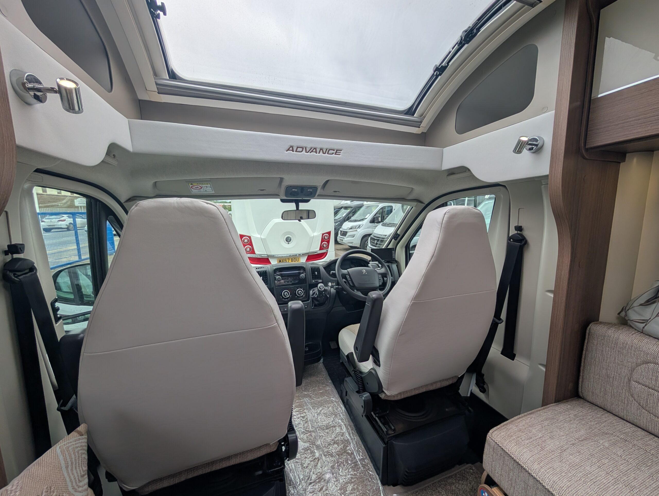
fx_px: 229
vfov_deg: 94.6
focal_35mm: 12
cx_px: 330
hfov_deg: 110.5
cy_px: 248
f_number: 1.7
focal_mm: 2.02
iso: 52
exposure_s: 1/1104
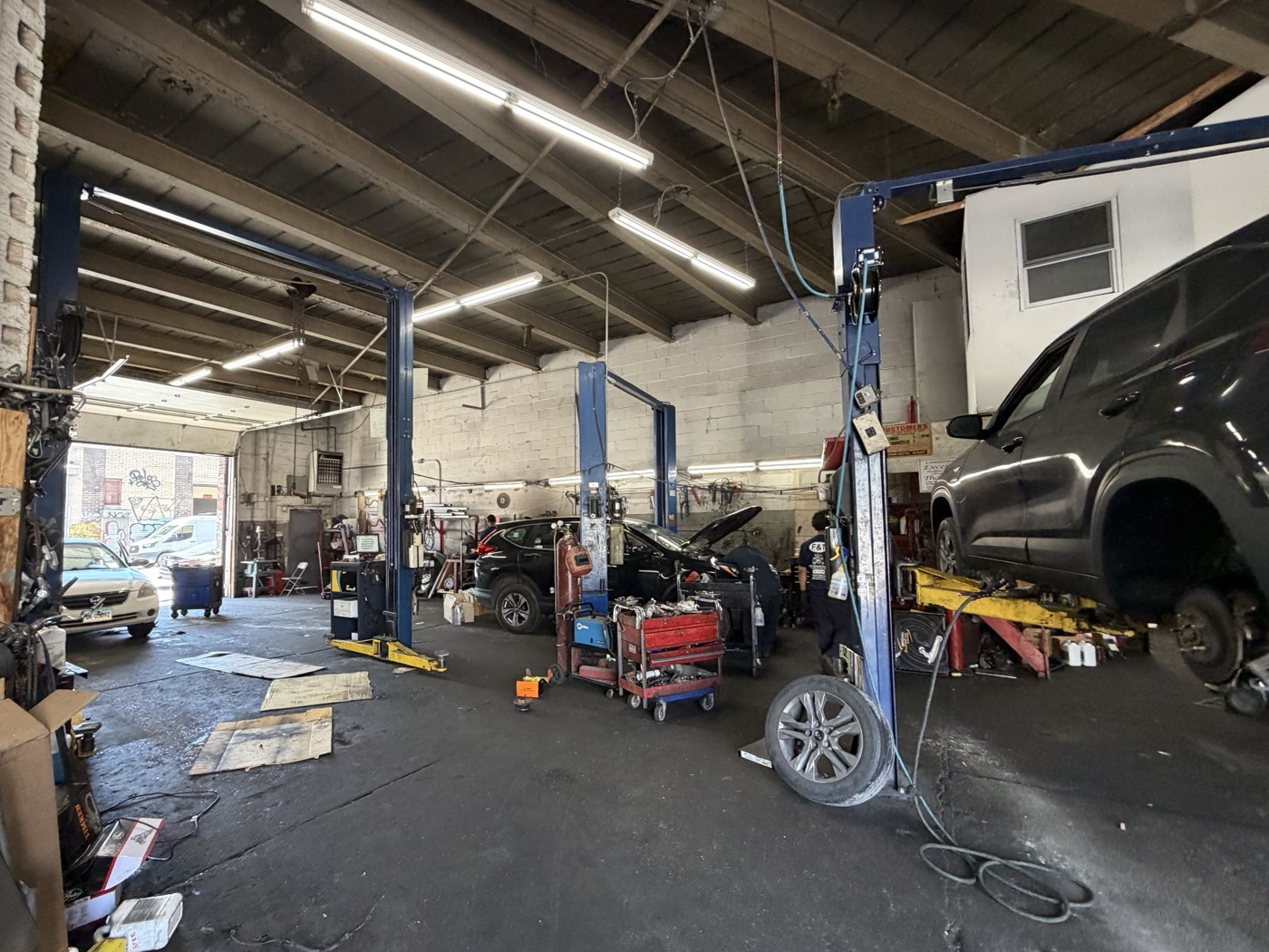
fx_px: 587
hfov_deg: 94.2
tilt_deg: +4.5
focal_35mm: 16
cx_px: 573
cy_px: 494
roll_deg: +2.5
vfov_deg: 78.1
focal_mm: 2.22
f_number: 2.2
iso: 320
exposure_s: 1/67
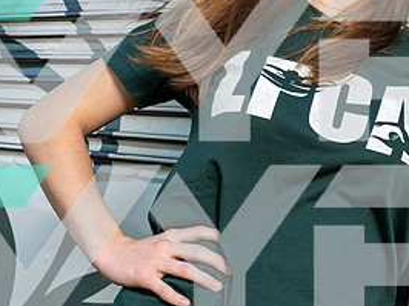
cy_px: 61
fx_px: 992
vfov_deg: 17.4
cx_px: 289
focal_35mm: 84
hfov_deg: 23.1
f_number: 8
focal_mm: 40
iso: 320
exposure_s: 1/250
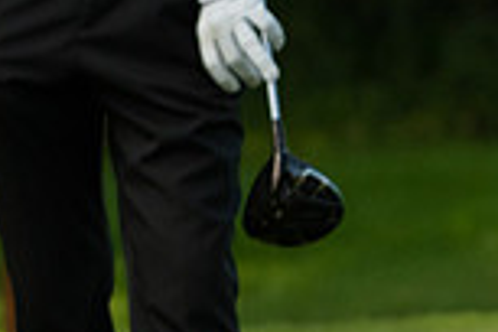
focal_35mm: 1198
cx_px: 482
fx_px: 16571
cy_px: -291
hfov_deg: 1.7
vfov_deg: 1.1
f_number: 6.3
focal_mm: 210
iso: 1250
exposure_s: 1/2000
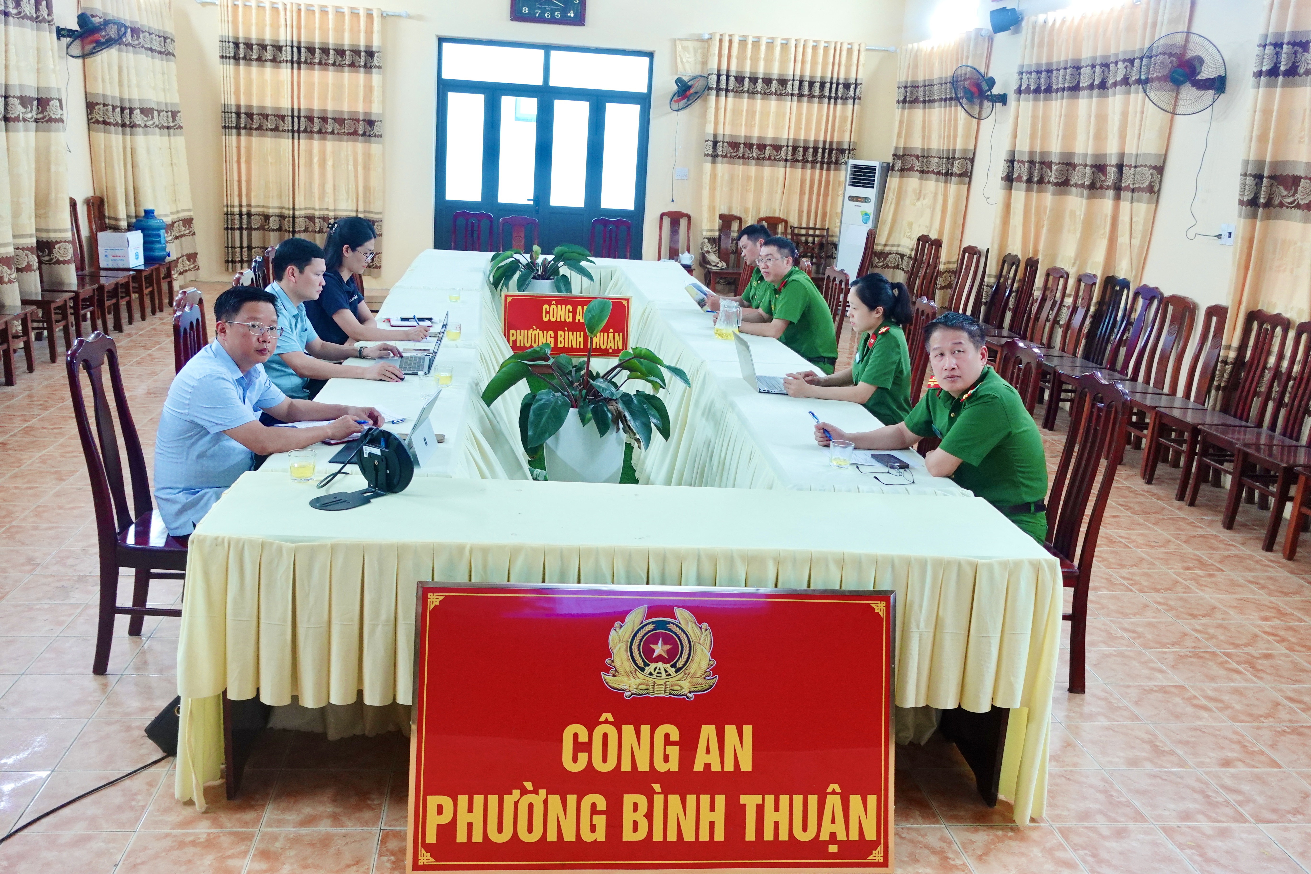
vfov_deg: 41.1
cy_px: 437
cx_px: 656
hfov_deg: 58.7
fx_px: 1165
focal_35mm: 32
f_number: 3.2
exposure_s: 1/40
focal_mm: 12.52
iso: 500
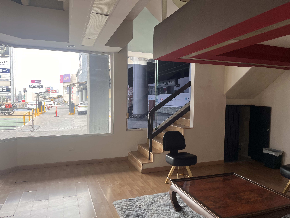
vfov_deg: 53.1
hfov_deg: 67.3
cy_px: 109
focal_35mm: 26
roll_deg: -1.7
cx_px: 145
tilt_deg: -3.4
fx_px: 218
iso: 50
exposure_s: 1/122
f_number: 1.6
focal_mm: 5.1
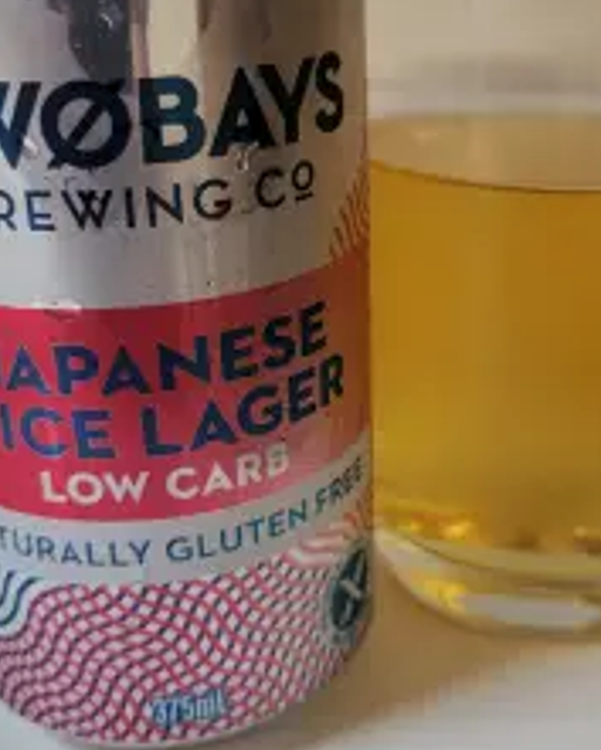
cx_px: 323
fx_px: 1022
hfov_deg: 32.8
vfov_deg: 40.2
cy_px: 322
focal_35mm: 46
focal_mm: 5.4
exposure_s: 1/50
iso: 320
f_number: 1.8
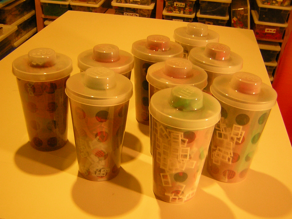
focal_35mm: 43
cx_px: 146
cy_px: 110
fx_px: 363
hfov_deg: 43.9
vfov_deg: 33.6
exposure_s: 1/5.4
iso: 103
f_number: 2.8
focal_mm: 5.6
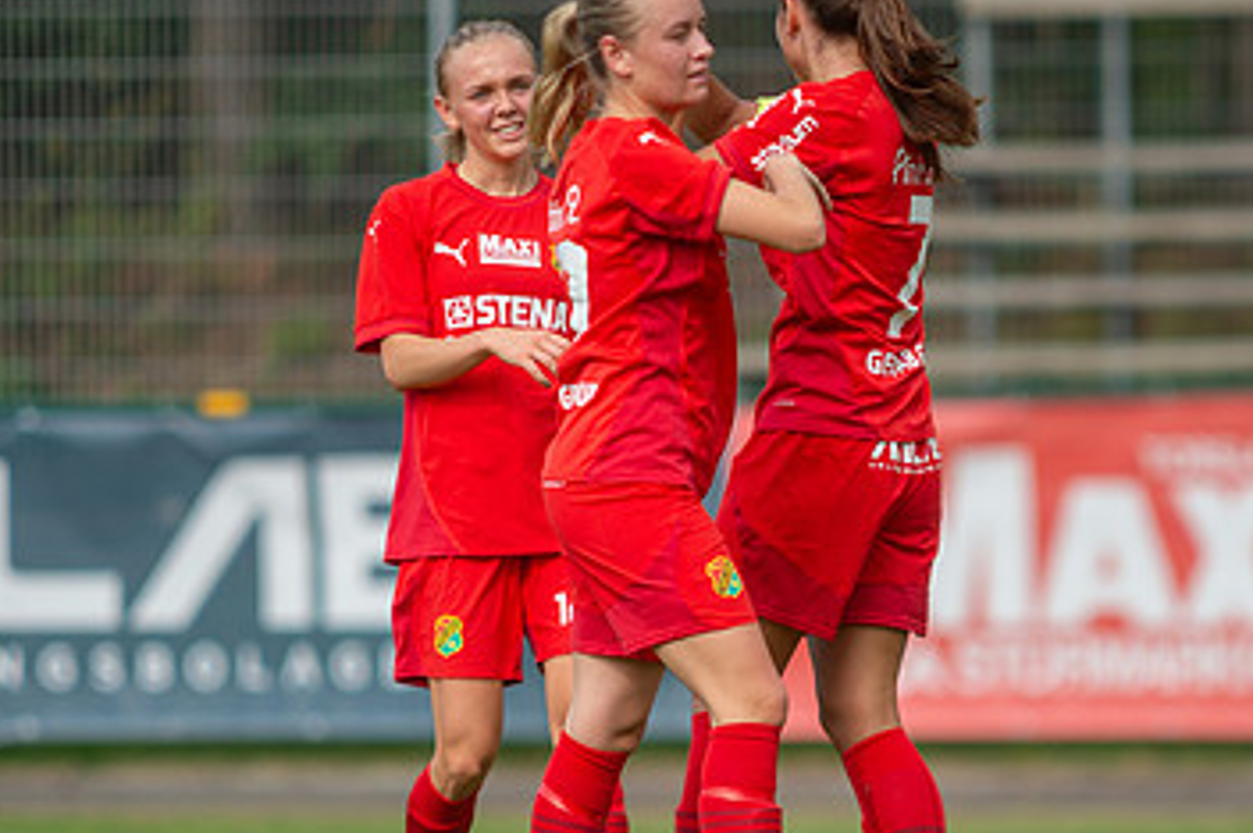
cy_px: 523
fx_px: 24097
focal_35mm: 693
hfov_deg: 3.0
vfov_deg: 2.0
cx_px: 694
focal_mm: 420
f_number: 4
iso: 220
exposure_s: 1/1250
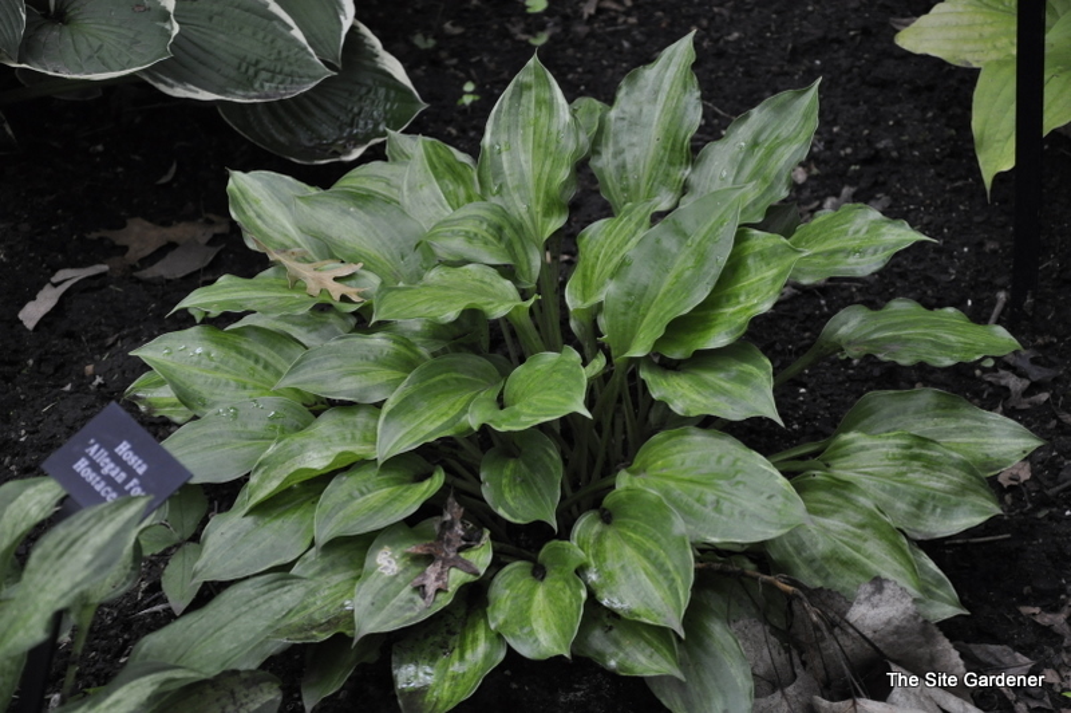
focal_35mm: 112
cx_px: 536
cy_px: 356
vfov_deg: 12.2
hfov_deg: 18.2
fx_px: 3344
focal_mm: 75
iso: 1100
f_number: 5.3
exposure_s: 1/125
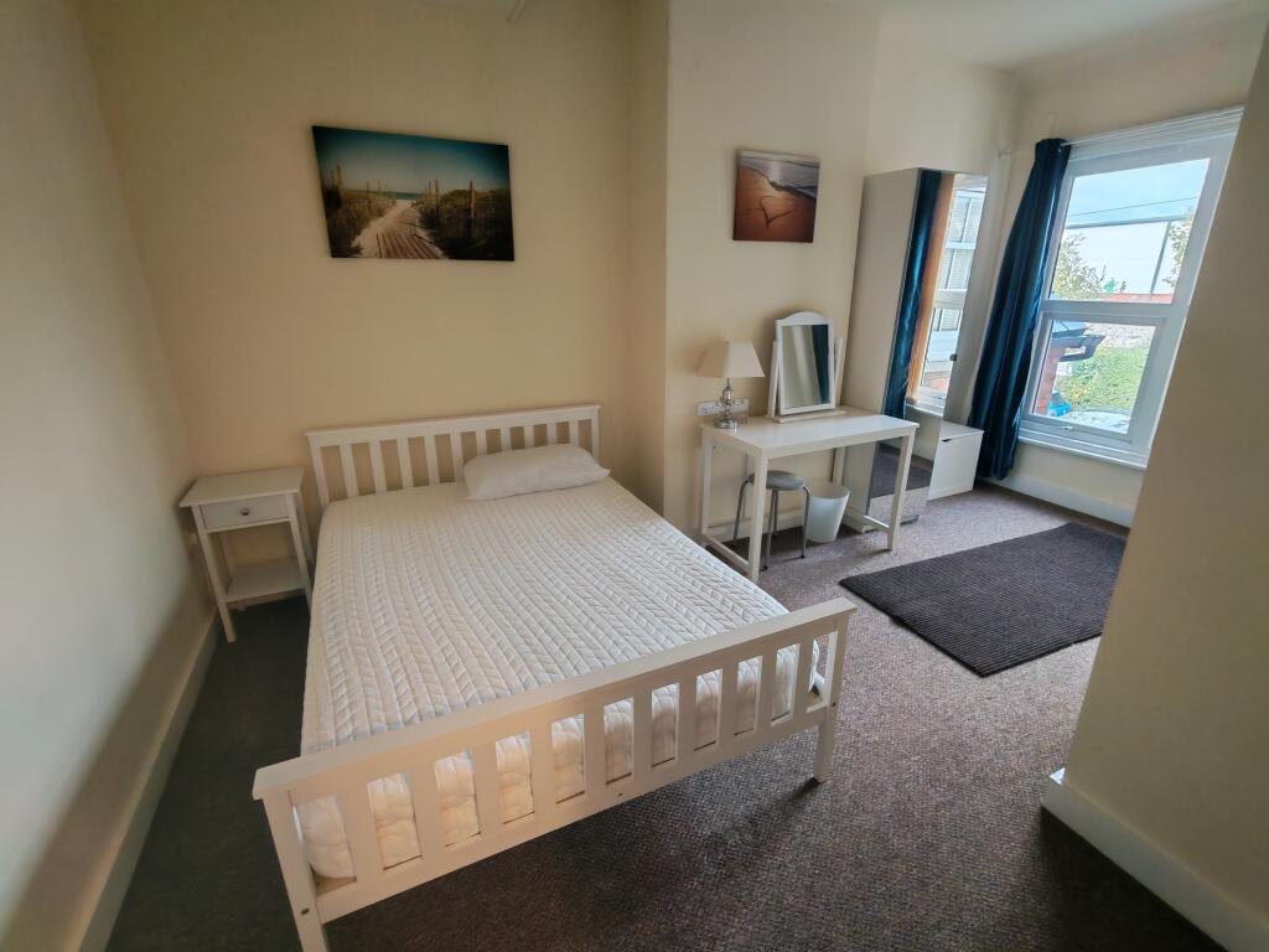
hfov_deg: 94.5
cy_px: 476
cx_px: 634
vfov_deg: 78.1
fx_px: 587
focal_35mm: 16
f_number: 2.2
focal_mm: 1.96
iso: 100
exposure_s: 1/33
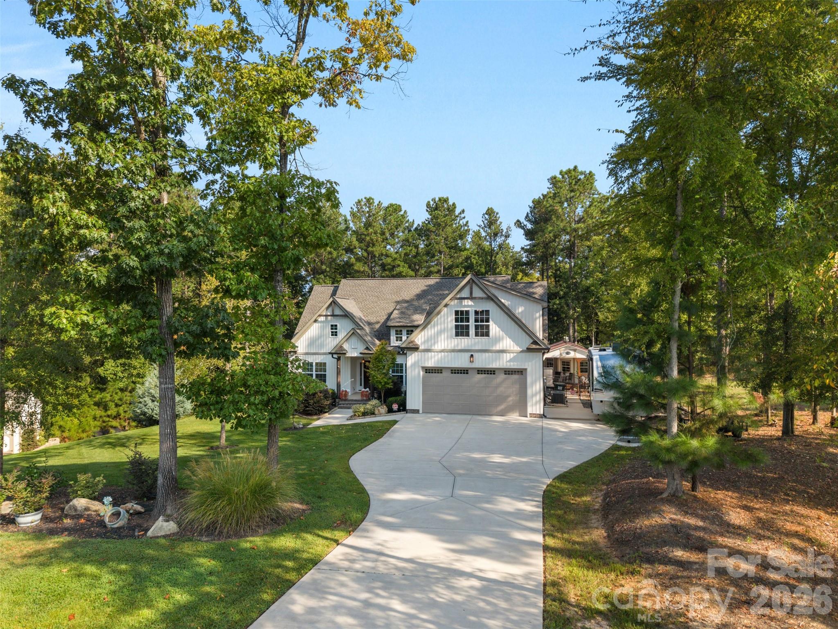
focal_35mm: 24
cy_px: 314
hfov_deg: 71.6
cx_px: 419
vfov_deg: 56.8
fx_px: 581
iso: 200
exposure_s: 1/50
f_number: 1.8
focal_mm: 8.67
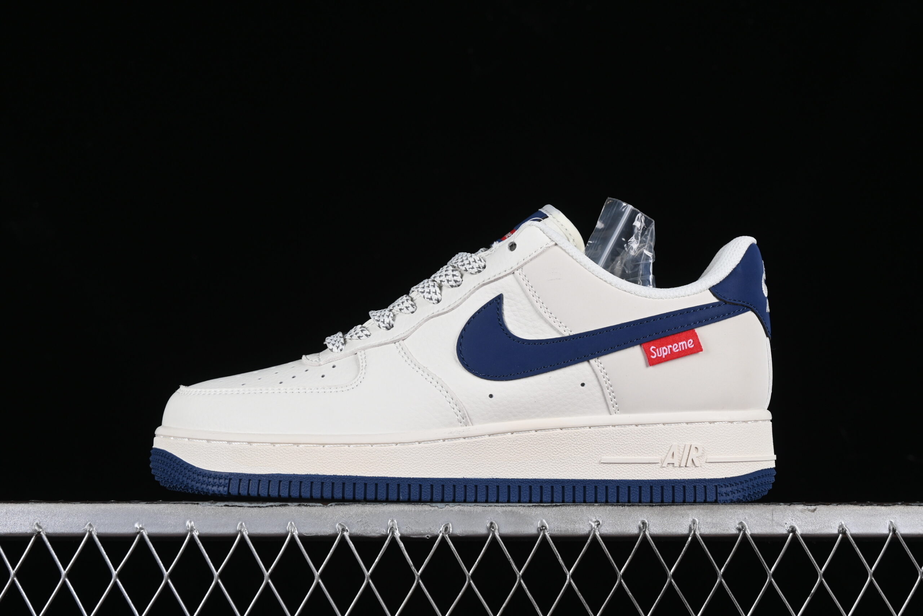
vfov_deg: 18.2
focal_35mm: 75
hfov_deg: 27.0
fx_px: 1923
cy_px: 308
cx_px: 462
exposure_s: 1/100
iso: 160
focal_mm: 50
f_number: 8
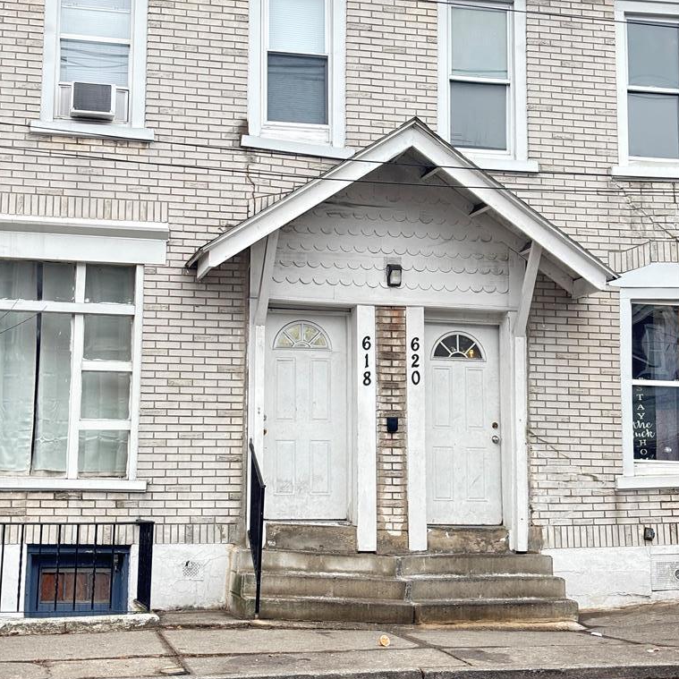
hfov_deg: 27.7
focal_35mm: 62
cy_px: 282
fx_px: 1376
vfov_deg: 27.7
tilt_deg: +9.3
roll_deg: -0.4
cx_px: 340
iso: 160
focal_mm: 5.96
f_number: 1.6
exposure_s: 1/60
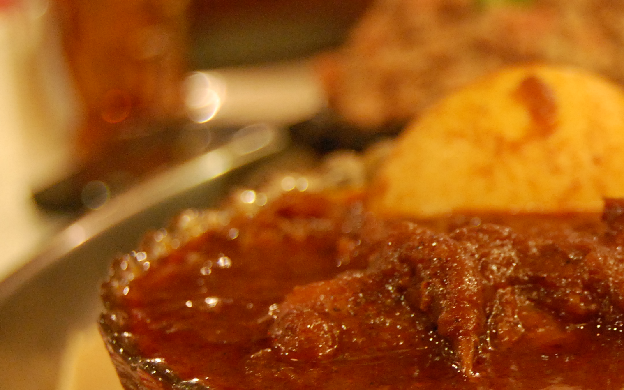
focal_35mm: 115
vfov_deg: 11.4
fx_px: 1956
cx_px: 512
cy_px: 280
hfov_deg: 17.9
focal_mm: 38
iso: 1600
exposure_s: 1/6
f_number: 4.8
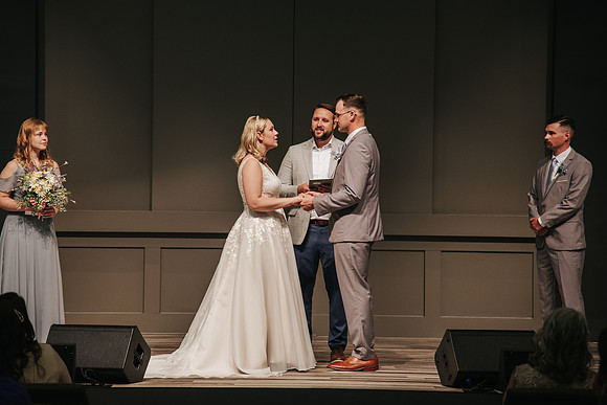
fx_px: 2307
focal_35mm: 137
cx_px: 276
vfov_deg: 10.0
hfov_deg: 15.0
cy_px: 189
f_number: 4
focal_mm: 120
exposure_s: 1/200
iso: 1000
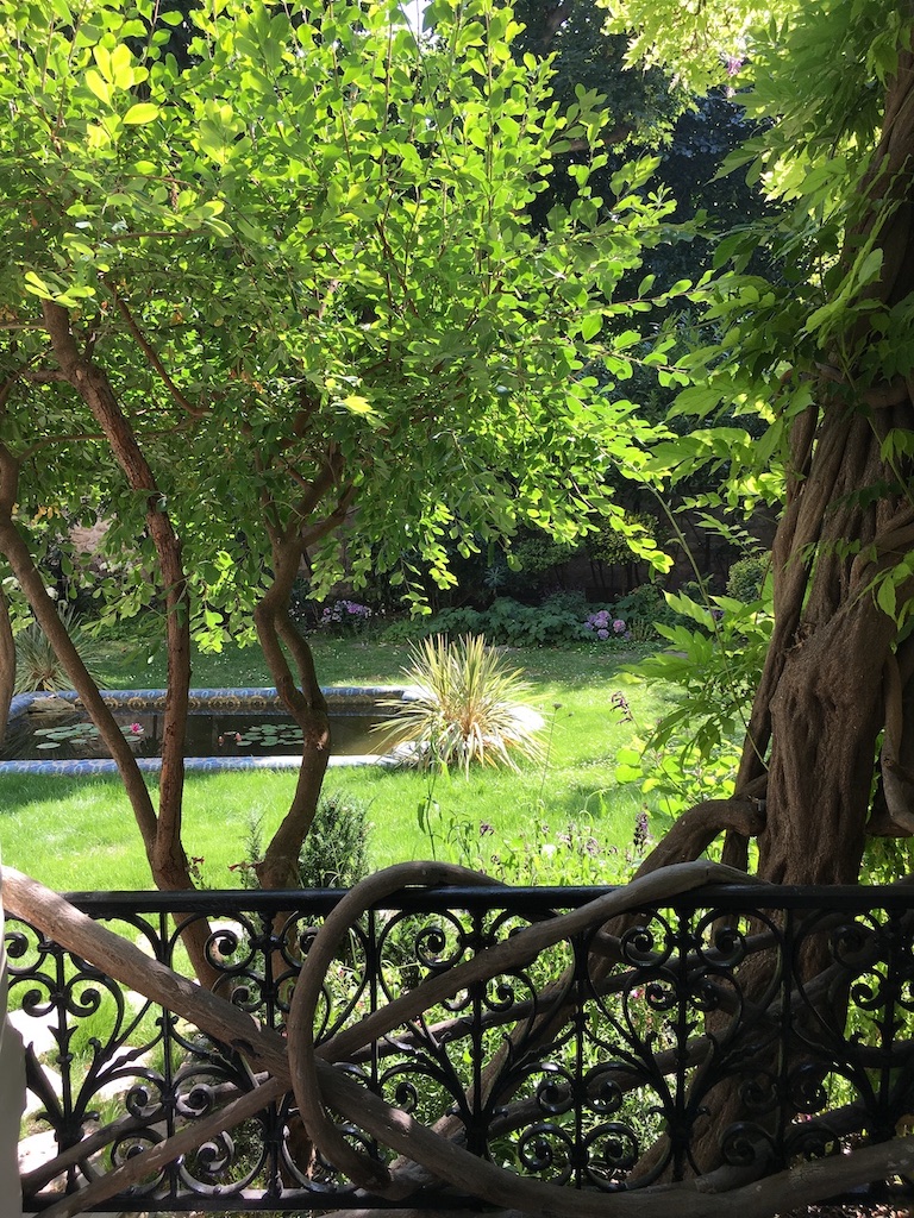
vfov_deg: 61.7
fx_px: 1021
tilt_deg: -6.4
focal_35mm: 29
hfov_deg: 48.2
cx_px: 457
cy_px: 609
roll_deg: +0.5
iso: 25
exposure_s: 1/223
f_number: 2.2
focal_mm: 4.15
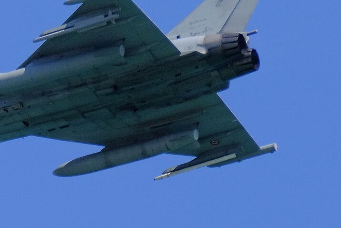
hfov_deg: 2.0
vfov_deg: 1.4
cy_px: 274
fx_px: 9540
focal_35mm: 1007
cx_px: -65
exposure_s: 1/4400
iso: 800
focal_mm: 200
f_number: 4.8
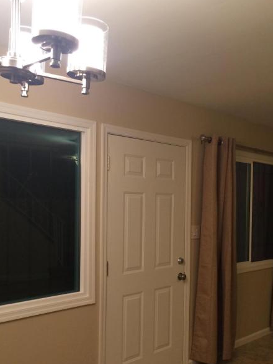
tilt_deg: -1.6
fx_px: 399
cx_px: 156
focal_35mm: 38
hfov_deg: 37.7
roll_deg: -0.1
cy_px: 212
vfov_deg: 48.8
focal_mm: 4.15
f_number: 2.2
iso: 100
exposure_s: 1/30
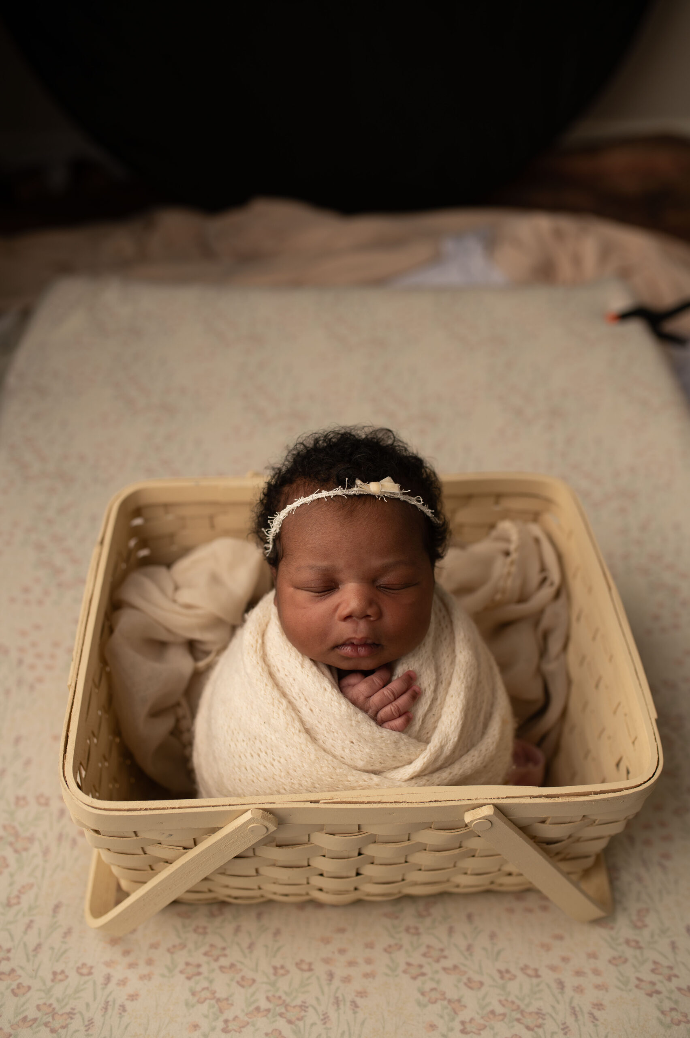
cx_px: 345
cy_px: 519
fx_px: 1008
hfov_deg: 37.8
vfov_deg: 54.5
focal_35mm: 35
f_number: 2.5
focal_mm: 35
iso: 125
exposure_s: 1/160
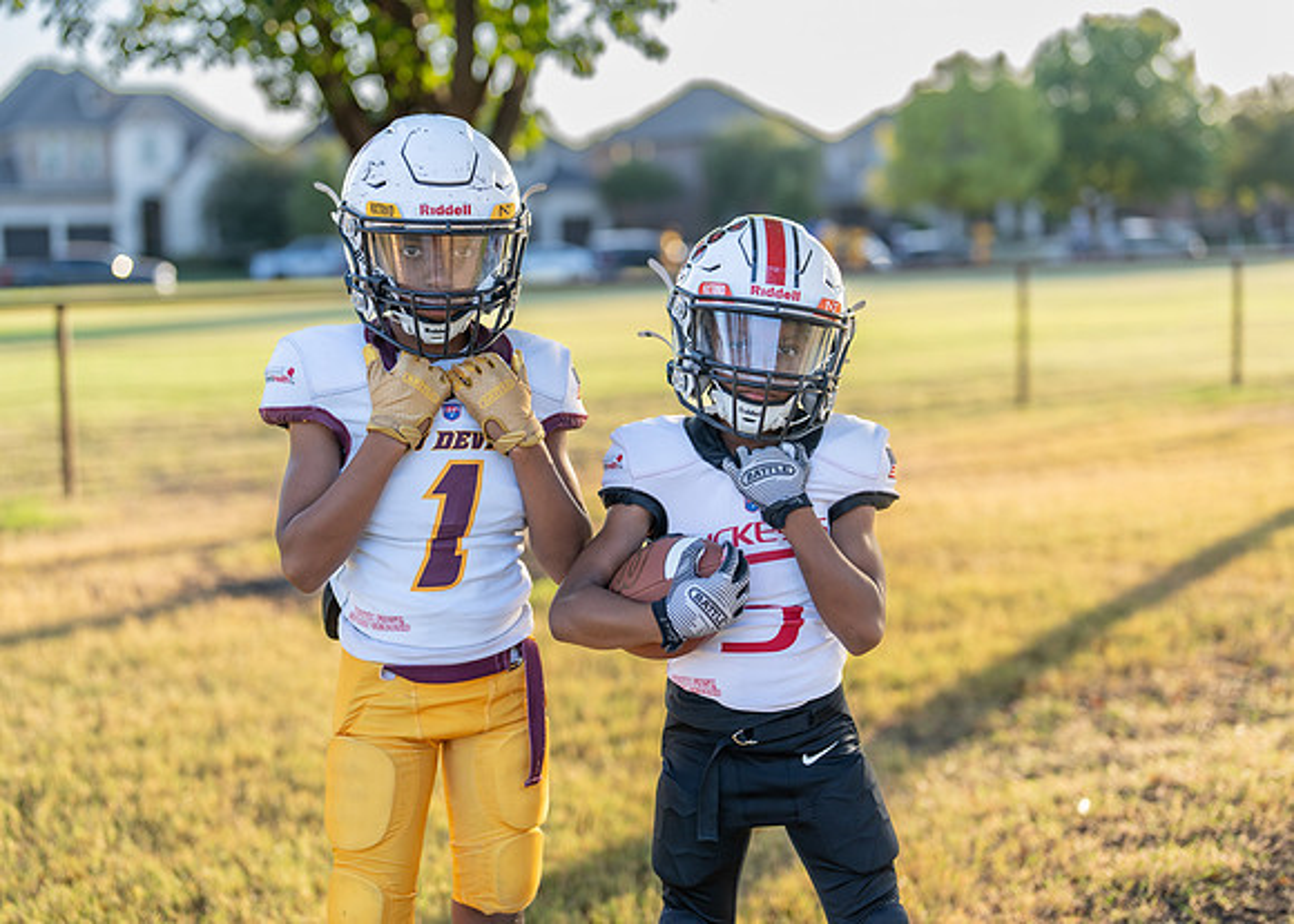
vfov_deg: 26.7
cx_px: 647
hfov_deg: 36.8
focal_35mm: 53
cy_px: 462
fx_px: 1945
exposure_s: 1/800
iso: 100
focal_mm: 50
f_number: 1.6
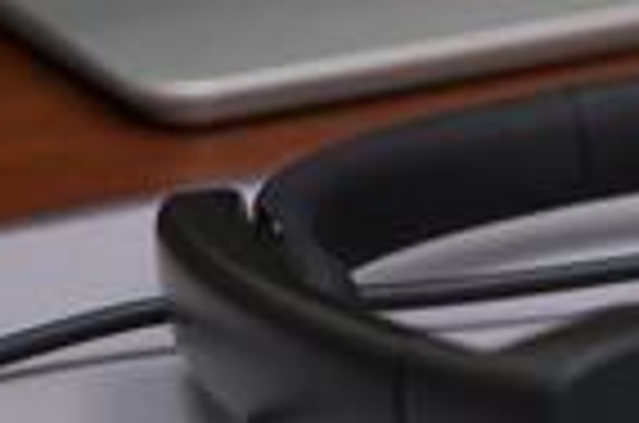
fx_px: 4640
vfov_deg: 5.2
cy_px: -34
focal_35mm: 262
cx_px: 1174
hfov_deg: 7.6
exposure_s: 1/60
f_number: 4
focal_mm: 53
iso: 500
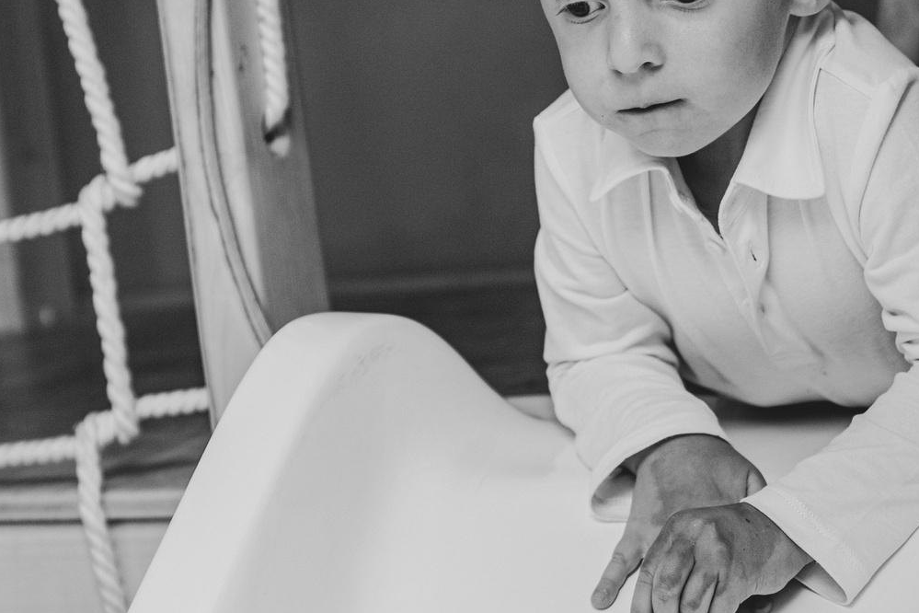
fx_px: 3140
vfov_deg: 11.1
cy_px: 215
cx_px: 695
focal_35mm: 123
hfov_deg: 16.6
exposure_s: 1/160
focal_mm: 48
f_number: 3.2
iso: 125
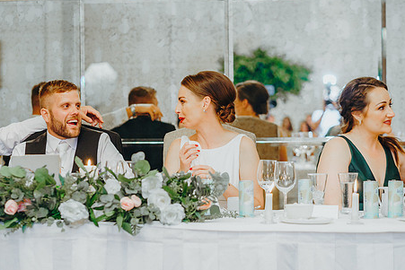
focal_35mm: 118
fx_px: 1328
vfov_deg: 11.6
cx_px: 159
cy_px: 124
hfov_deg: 17.3
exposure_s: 1/125
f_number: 2.8
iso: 2000
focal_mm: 85
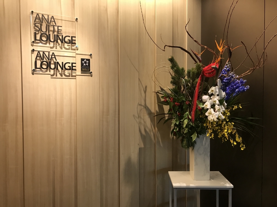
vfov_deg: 49.7
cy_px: 104
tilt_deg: -1.8
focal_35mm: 28
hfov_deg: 63.4
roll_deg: +0.0
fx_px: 224
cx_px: 138
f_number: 1.8
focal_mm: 3.99
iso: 25
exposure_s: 1/40
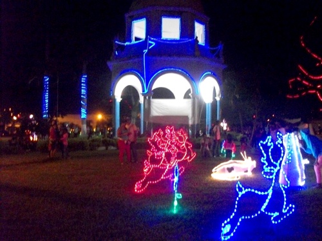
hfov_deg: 56.9
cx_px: 161
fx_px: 297
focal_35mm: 32
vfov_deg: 44.1
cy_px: 120
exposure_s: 1/13
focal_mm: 5.7
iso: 640
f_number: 2.9
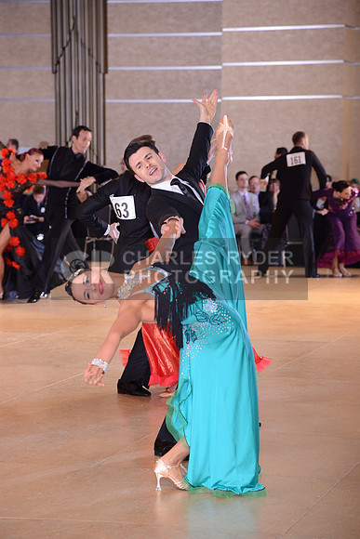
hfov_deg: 11.4
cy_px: 270
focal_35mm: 120
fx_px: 1799
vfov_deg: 17.1
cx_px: 180
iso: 1600
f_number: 5
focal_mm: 120
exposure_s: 1/250
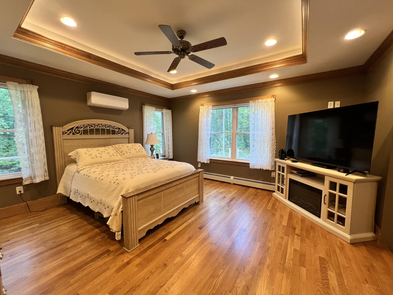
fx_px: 148
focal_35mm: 13
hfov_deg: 106.2
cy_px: 148
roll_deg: -0.6
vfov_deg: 89.9
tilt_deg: -5.3
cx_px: 196
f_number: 1.8
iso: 250
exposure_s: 1/120
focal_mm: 1.57
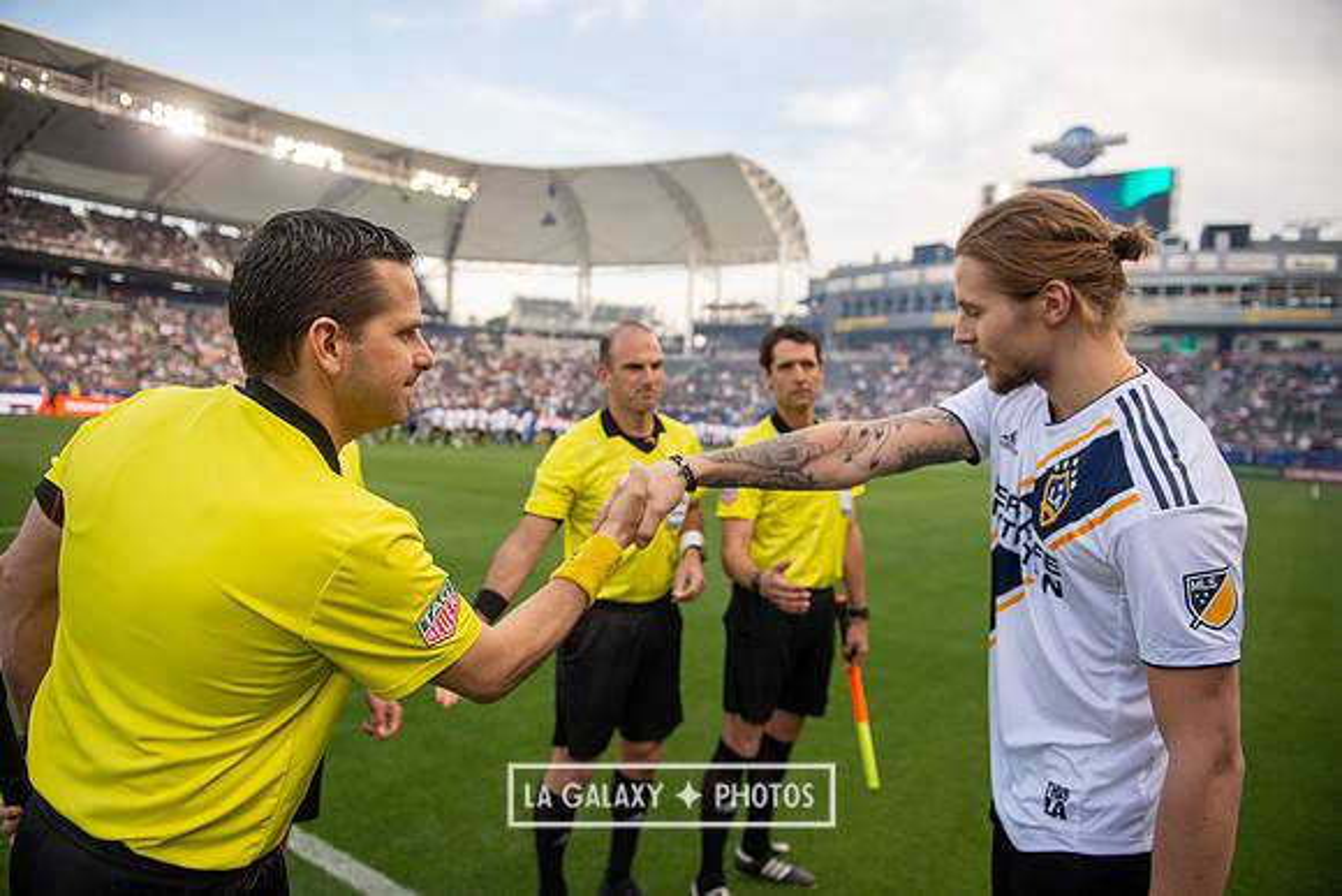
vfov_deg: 53.2
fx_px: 895
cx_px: 671
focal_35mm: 24
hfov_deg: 73.7
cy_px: 448
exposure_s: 1/1000
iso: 400
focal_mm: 24
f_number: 2.8
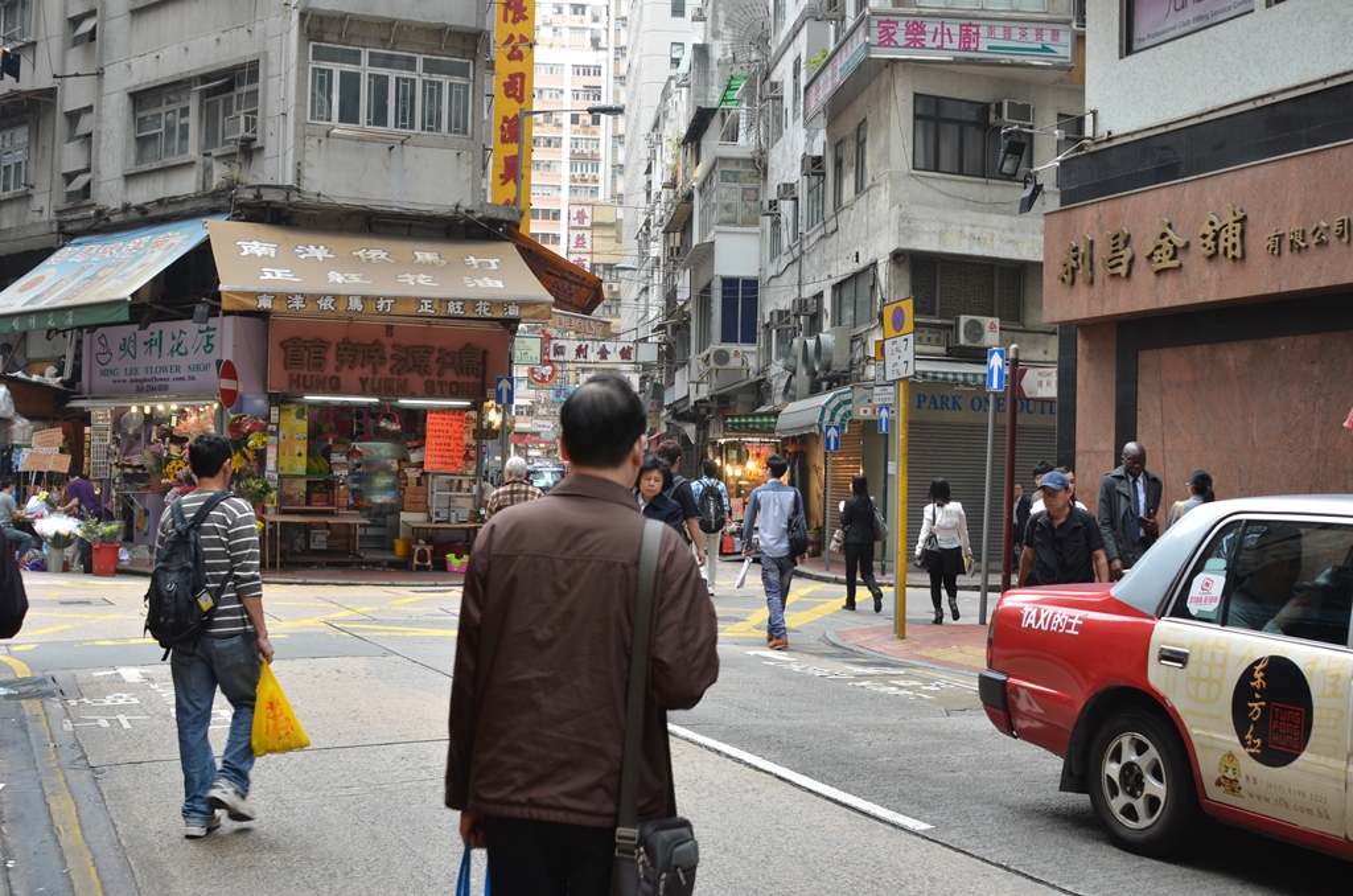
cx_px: 676
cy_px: 448
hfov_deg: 46.5
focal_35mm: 42
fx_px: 1575
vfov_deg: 31.7
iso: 400
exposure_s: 1/100
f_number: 5
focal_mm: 28
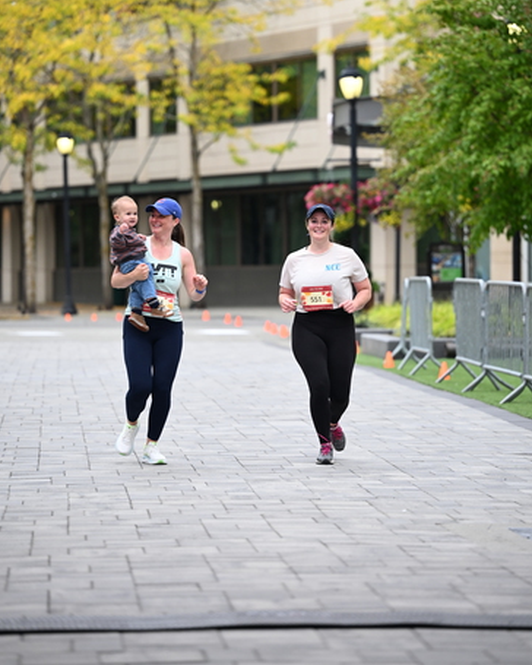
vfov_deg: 12.1
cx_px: 265
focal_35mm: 159
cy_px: 266
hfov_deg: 9.7
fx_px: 3129
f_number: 2.8
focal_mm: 140
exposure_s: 1/1600
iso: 640
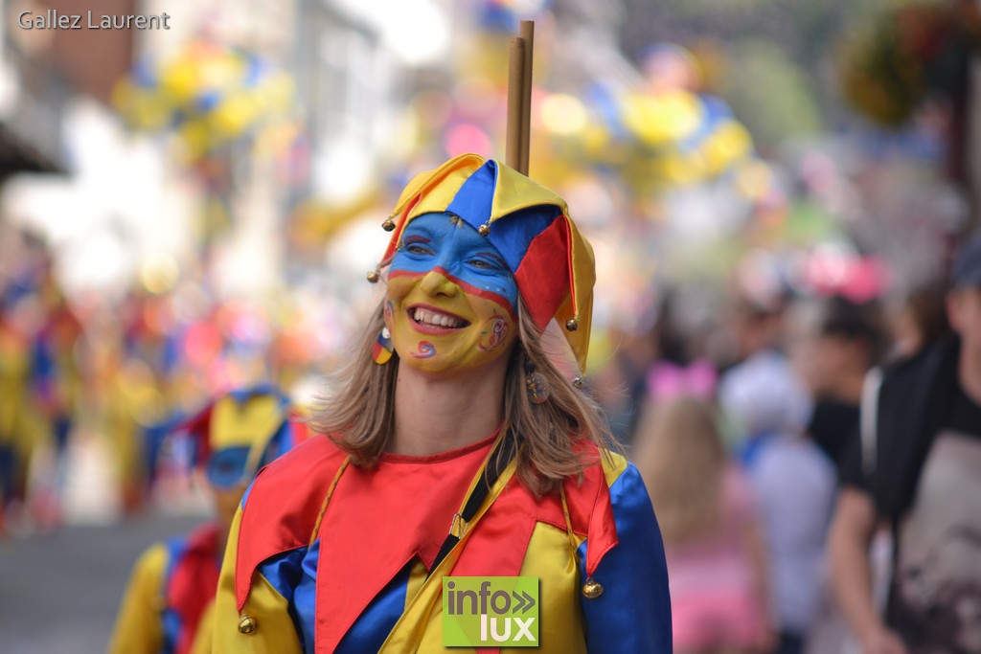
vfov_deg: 6.1
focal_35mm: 225
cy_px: 327
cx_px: 490
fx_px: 6132
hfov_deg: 9.1
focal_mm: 150
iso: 100
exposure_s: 1/400
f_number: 3.2
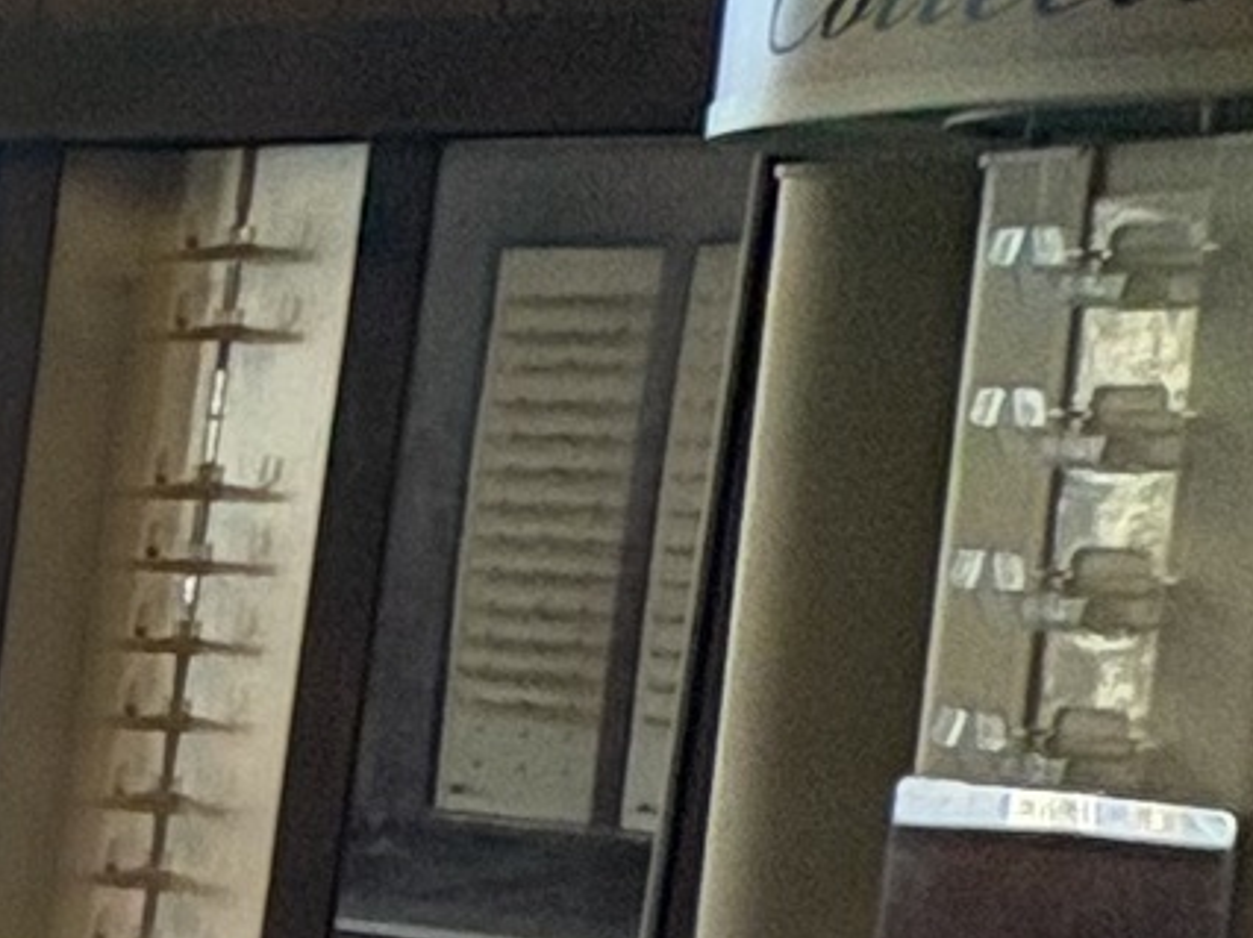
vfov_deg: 14.6
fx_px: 3654
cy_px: 741
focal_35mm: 101
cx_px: -2741
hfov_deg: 10.7
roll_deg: -1.7
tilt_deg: -6.3
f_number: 2.2
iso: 125
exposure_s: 1/120
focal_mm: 2.22
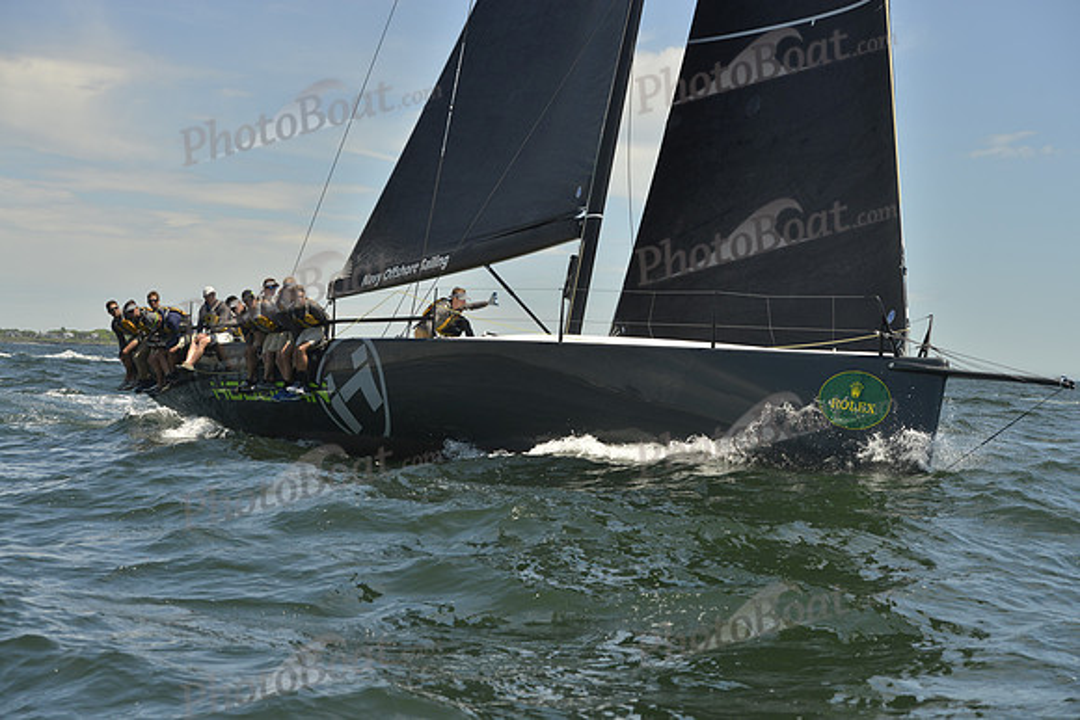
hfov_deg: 28.8
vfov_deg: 19.5
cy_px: 360
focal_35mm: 70
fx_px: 2100
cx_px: 540
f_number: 7.1
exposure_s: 1/1600
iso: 280
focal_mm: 70
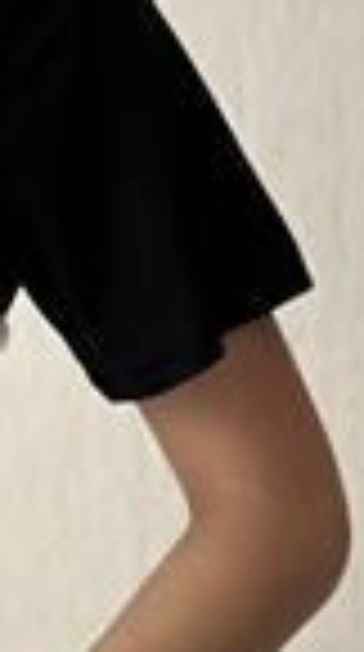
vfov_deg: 14.0
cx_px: -220
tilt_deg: +1.6
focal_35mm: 154
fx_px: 2656
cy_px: 454
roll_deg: +0.0
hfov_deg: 7.7
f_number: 1.78
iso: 400
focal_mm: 6.86
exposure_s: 1/60
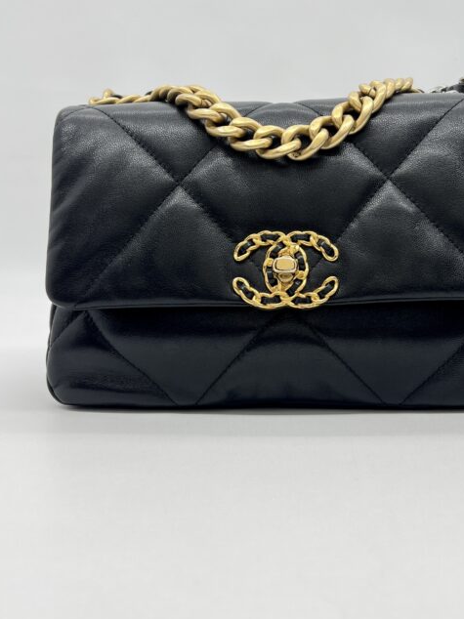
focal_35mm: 42
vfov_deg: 44.6
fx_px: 751
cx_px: 288
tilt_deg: -3.0
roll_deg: +0.3
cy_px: 250
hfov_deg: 34.2
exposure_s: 1/138
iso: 32
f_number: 1.5
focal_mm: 5.7
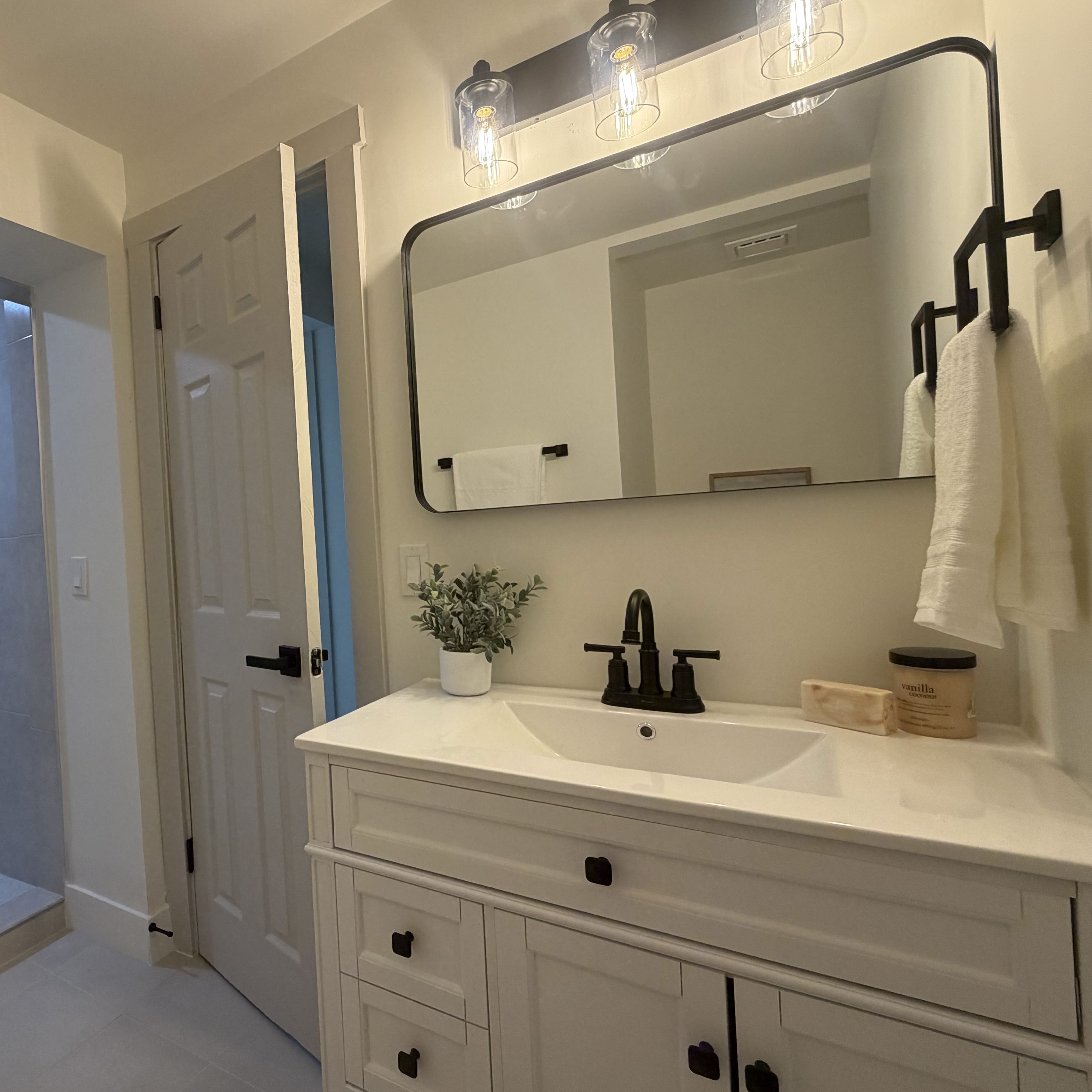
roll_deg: +3.8
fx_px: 678
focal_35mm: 19
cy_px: 541
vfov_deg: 77.7
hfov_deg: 74.7
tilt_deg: -1.1
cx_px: 342
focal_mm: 2.22
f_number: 2.2
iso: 200
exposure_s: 1/120
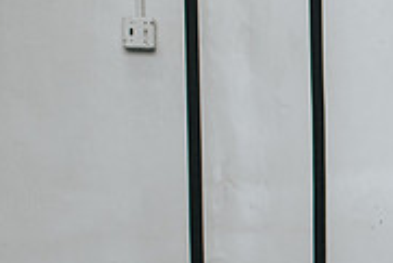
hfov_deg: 13.6
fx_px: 1519
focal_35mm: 139
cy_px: 379
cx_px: 636
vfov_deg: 9.6
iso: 800
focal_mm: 35
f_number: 3.2
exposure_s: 1/200
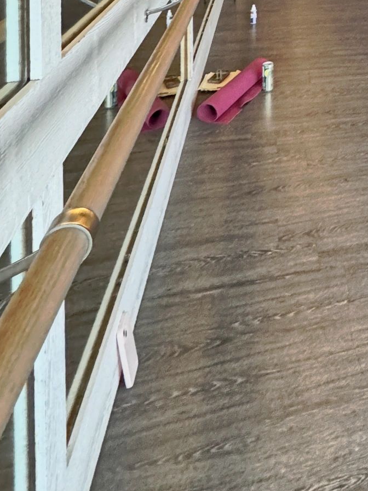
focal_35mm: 40
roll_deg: +0.2
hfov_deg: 30.5
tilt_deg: -1.0
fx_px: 567
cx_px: 442
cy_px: -117
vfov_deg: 35.3
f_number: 2.2
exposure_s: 1/60
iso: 640
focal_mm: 2.22
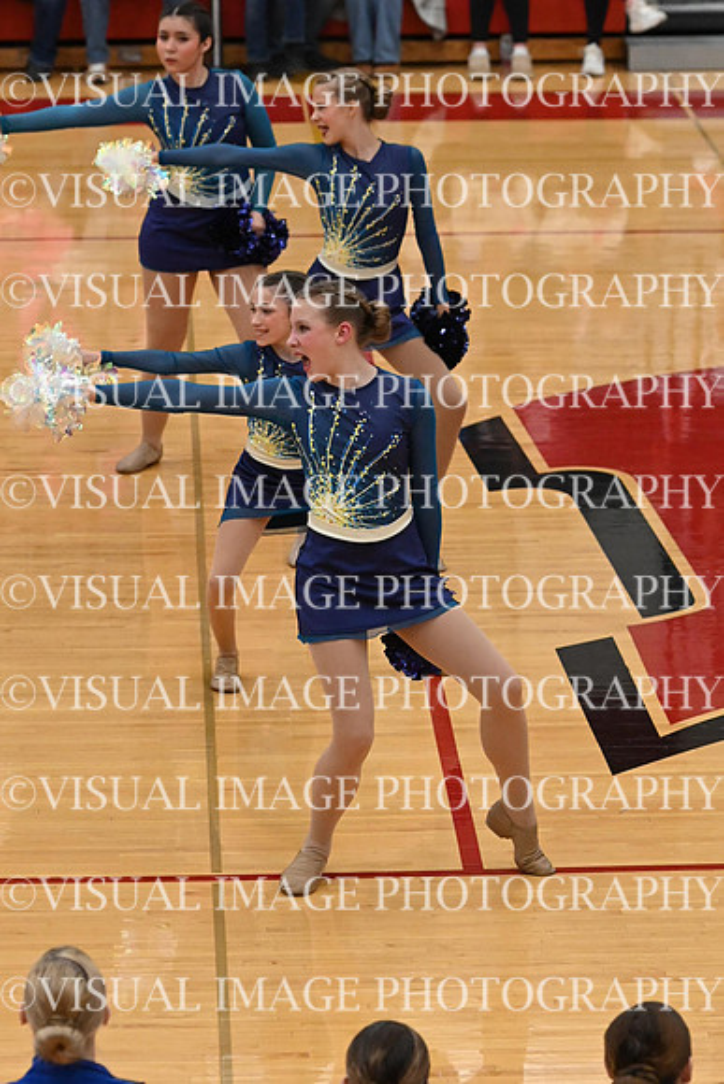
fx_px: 5245
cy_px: 542
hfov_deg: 7.9
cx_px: 362
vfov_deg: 11.8
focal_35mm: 174
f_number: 4
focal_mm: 116
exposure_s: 1/400
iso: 6400
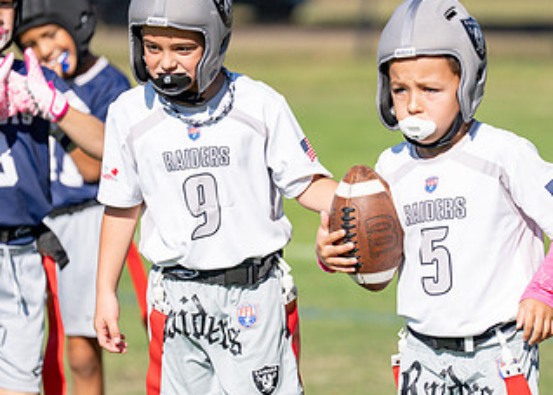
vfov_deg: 4.3
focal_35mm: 335
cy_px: 249
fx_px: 5260
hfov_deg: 6.0
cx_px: 385
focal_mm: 165
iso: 250
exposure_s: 1/6400
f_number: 2.8
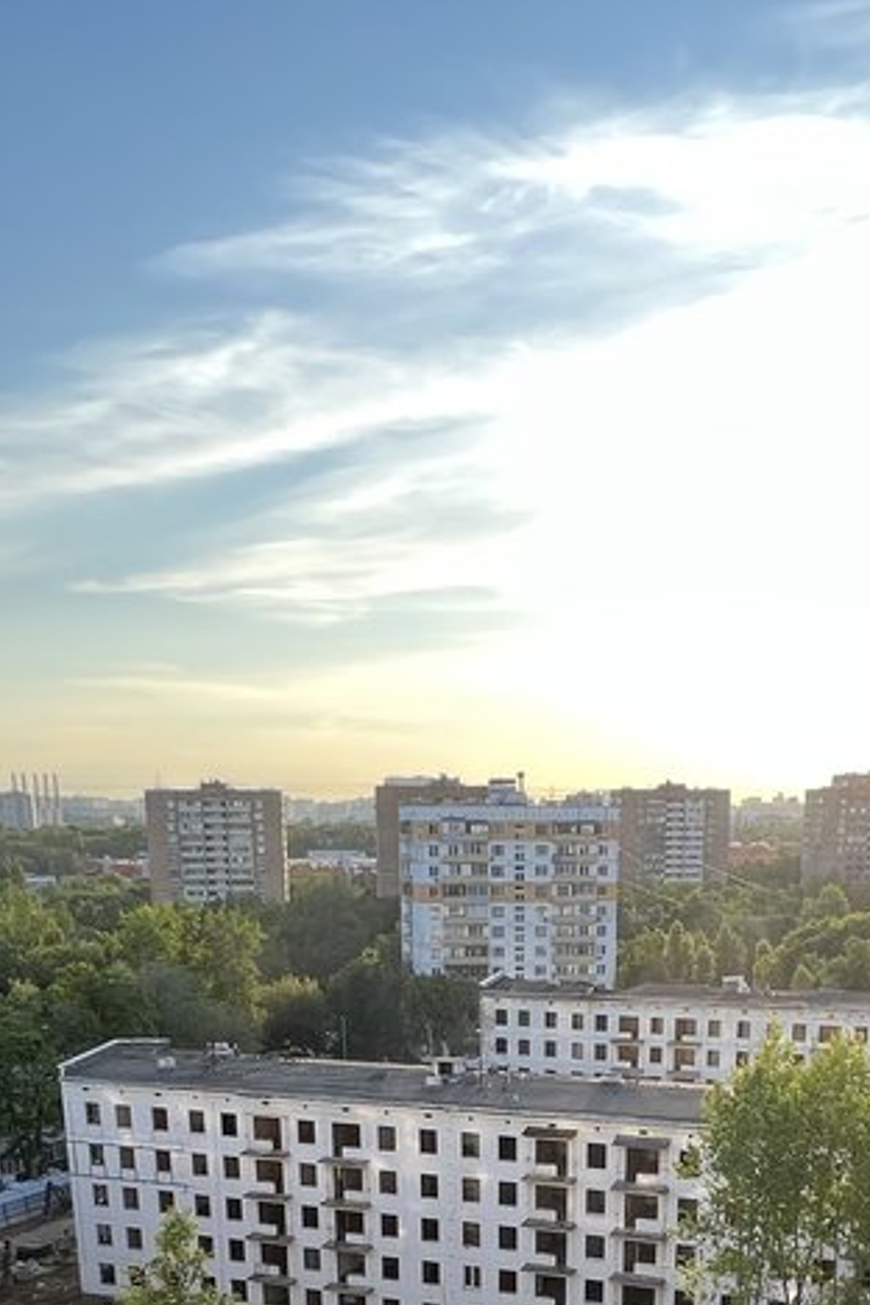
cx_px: 533
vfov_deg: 44.8
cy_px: 1277
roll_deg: +0.3
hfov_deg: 35.8
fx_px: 1341
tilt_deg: -18.4
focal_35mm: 37
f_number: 1.8
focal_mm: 1.57
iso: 32
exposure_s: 1/404
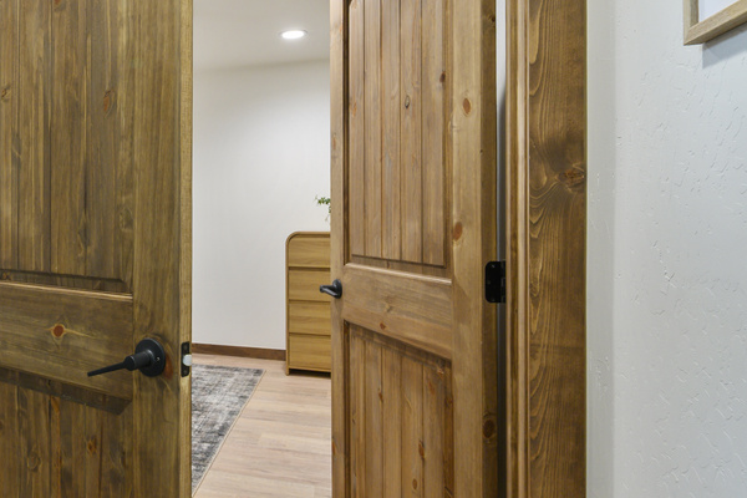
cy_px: 219
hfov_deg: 59.4
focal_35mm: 28
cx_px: 132
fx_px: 581
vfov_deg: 46.3
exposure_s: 1/8
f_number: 9
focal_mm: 14
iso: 400
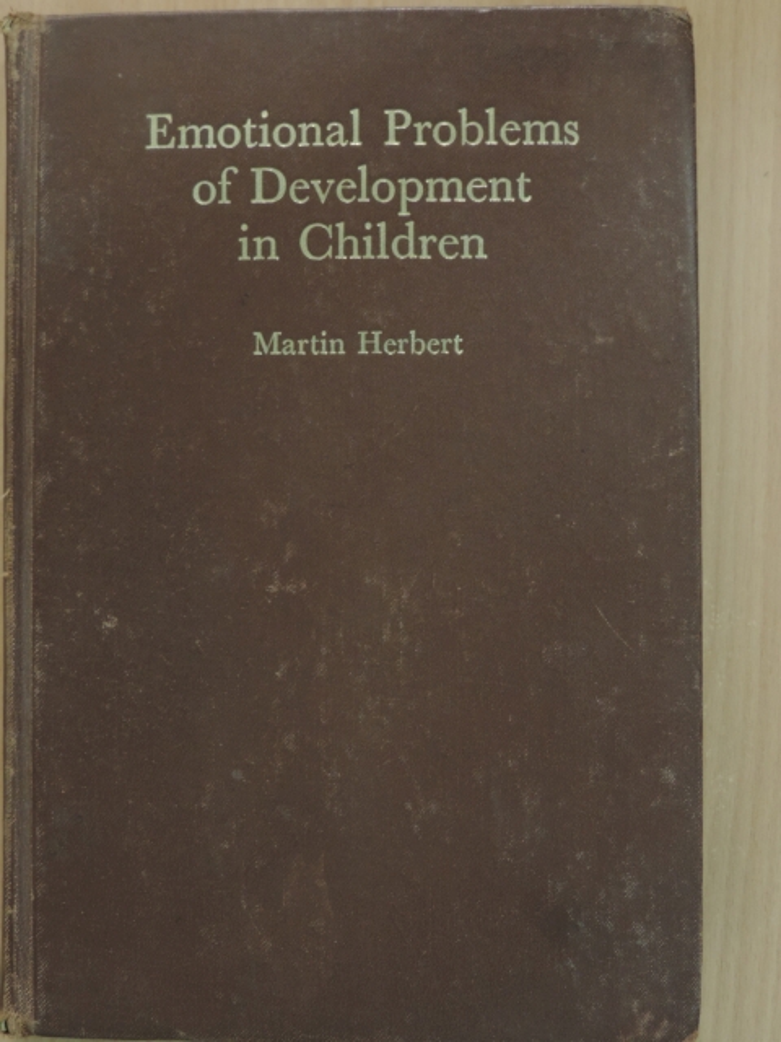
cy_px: 521
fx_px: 1504
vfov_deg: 38.2
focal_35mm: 50
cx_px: 390
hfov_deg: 29.1
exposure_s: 1/30
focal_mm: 8.9
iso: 400
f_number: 3.6
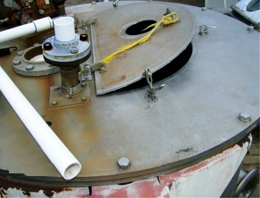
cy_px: 99
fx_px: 272
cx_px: 130
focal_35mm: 36
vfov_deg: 40.0
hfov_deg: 51.1
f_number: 4.7
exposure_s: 1/1140
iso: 100
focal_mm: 6
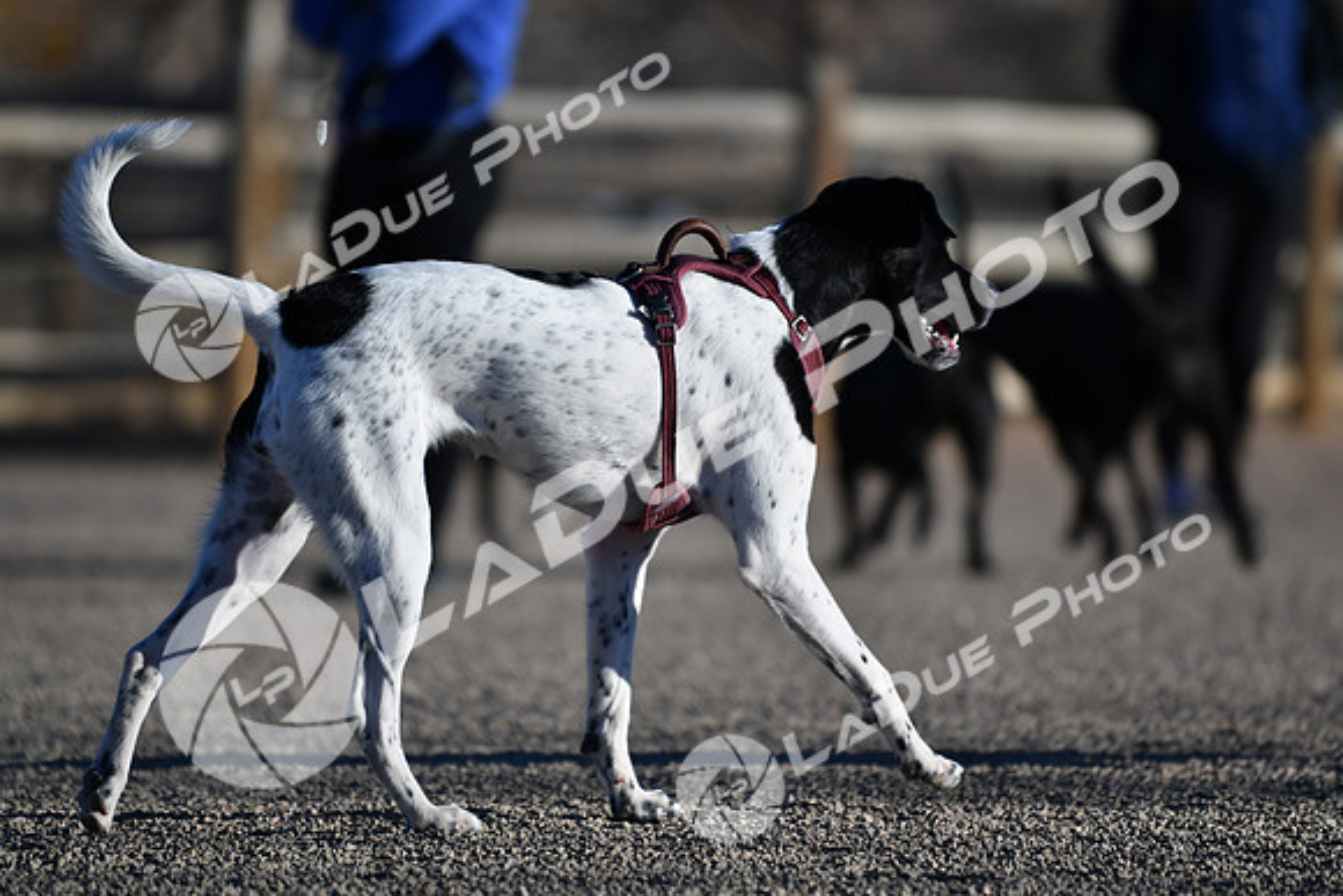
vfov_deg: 4.6
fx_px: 11194
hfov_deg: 6.9
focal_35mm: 300
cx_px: 672
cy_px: 448
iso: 110
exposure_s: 1/4000
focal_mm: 200
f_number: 2.8
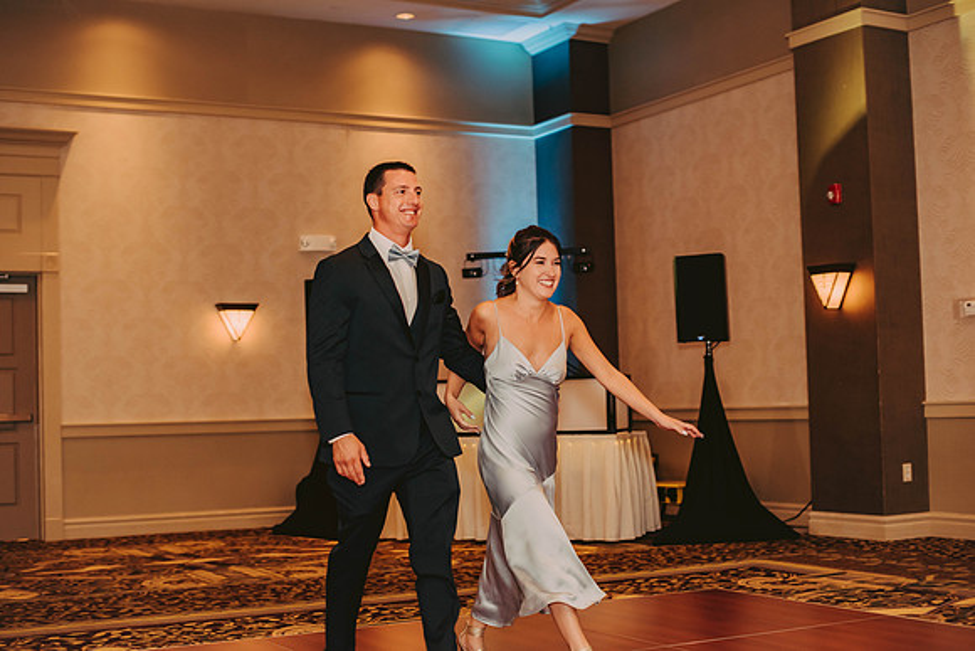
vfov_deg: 27.0
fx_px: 1354
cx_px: 488
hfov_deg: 39.6
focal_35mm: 50
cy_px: 326
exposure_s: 1/125
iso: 800
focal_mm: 50
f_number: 2.5
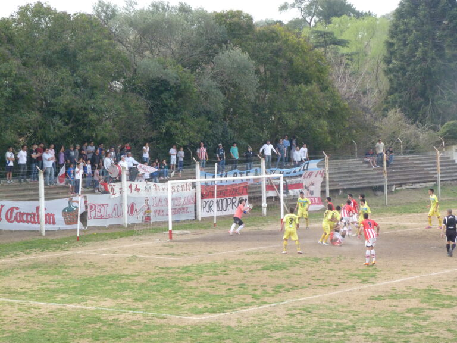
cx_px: 228
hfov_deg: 17.7
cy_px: 172
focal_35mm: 111
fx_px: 1465
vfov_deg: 13.3
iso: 400
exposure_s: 1/500
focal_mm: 20.1
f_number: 3.5
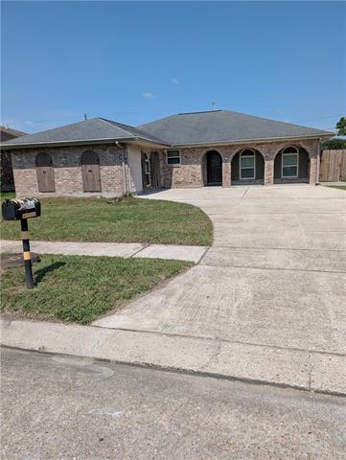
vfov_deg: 71.5
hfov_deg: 56.9
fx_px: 319
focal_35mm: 24
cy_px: 230
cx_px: 173
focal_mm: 6.9
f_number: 1.68
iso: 25
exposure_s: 1/1548
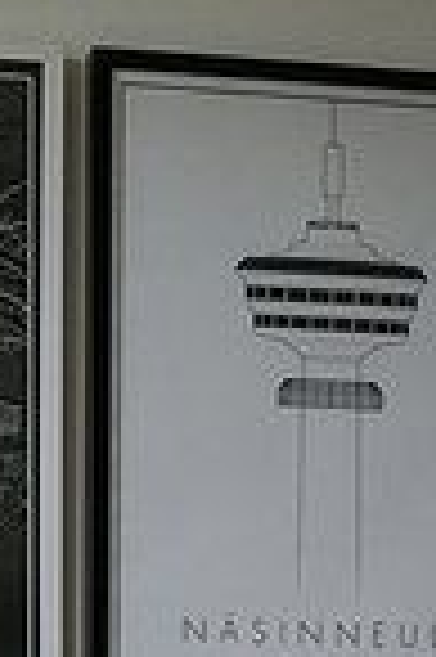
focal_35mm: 139
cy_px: 1008
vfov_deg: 13.8
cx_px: 67
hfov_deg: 9.8
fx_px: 2531
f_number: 2.2
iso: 3200
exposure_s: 1/250
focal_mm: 45
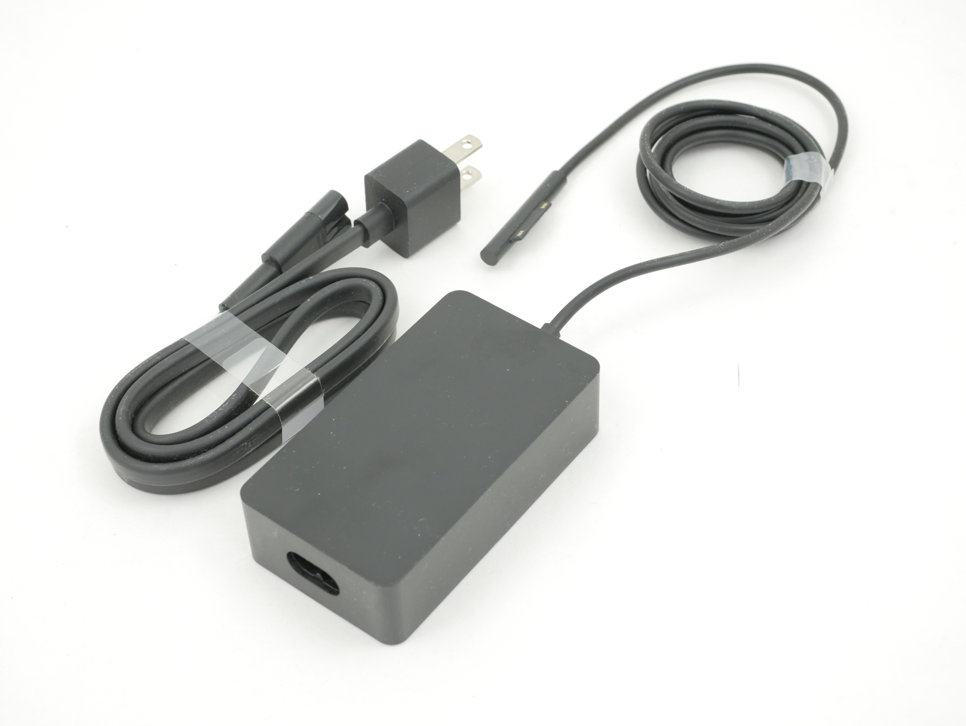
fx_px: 1759
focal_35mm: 63
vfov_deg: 23.3
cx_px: 473
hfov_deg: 30.7
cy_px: 359
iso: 800
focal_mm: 30
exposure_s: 1/100
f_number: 5.6
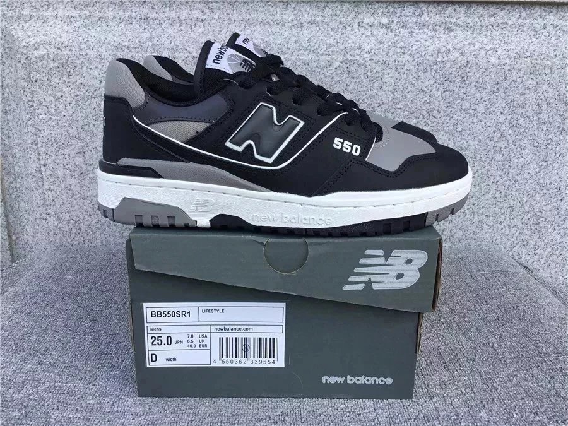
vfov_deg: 45.4
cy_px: 213
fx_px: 509
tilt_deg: -17.5
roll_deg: -0.6
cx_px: 284
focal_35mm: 31
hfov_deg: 58.4
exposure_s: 1/286
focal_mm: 3.3
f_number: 2.4
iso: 25
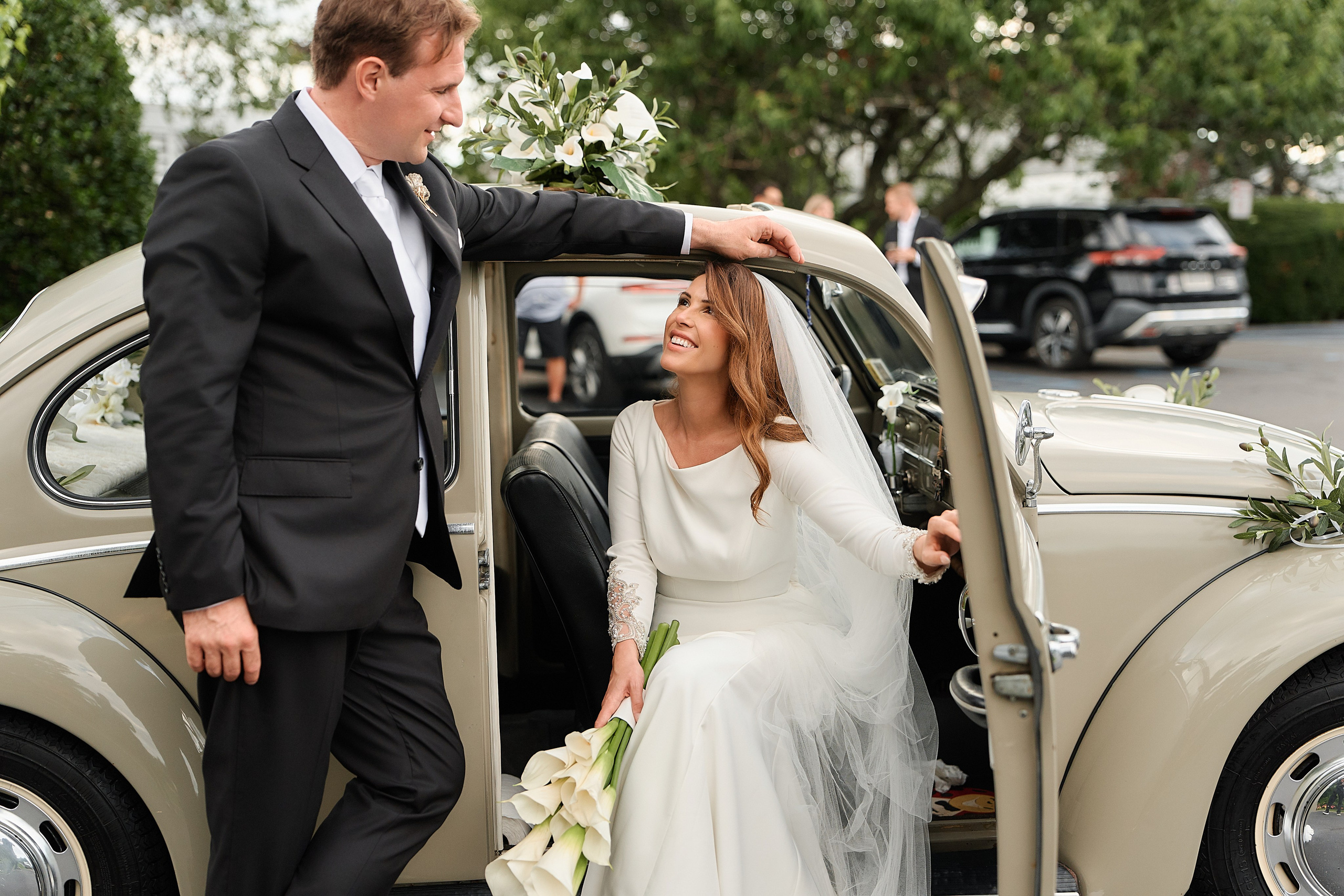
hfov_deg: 44.5
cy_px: 448
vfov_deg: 30.5
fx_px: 1643
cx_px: 672
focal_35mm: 44
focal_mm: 44
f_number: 2.2
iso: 400
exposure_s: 1/2000
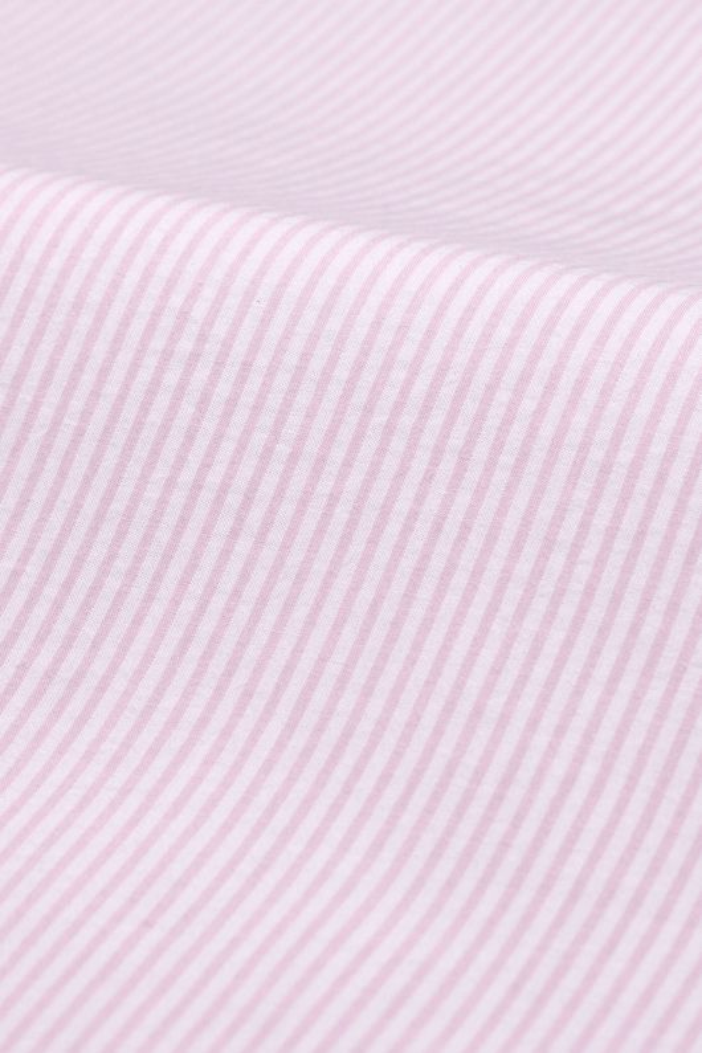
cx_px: 351
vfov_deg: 23.9
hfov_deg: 16.1
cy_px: 526
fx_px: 2486
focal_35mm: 85
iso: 160
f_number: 8
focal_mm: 85
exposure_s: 1/100
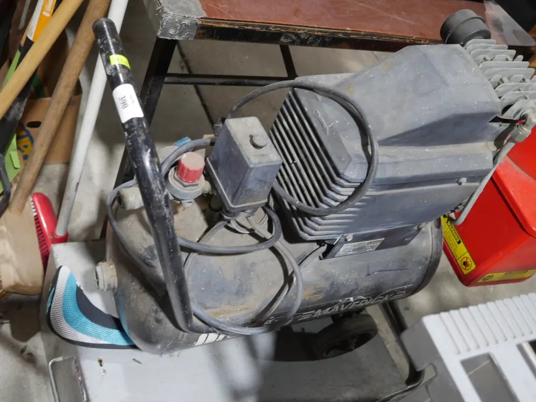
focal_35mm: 40
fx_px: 619
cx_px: 268
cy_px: 201
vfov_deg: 36.0
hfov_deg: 46.8
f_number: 4.4
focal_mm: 20
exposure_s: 1/60
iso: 800
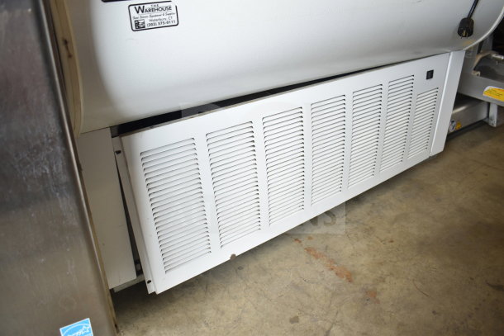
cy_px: 168
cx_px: 252
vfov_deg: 43.6
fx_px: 420
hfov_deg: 61.9
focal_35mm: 30
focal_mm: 20
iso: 200
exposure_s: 1/60
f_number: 3.8
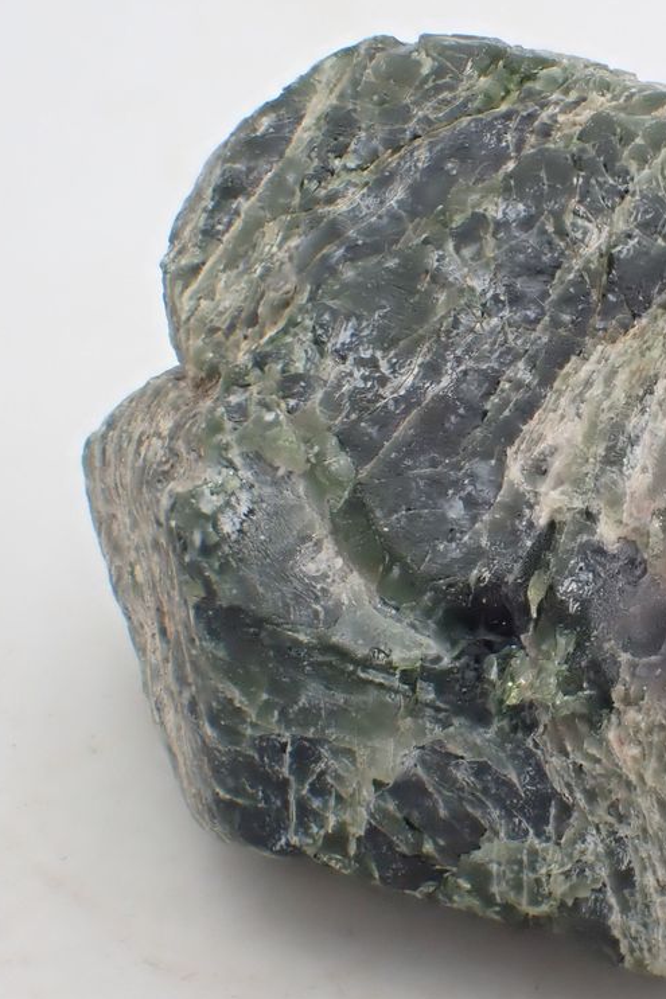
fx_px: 3887
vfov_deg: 14.7
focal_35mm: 140
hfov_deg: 9.7
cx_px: 614
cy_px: 497
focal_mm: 18
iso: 250
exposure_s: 1/400
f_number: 6.3
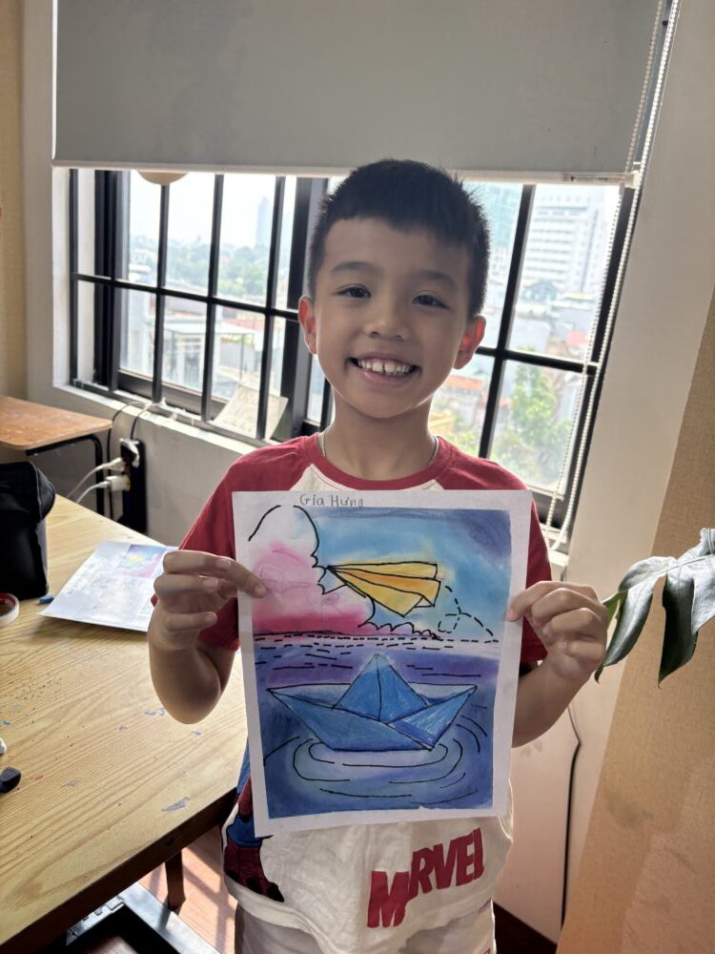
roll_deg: -6.1
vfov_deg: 67.3
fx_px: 716
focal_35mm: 26
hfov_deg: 53.1
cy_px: 477
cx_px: 358
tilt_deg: -14.9
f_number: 1.6
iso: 64
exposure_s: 1/323
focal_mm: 5.96
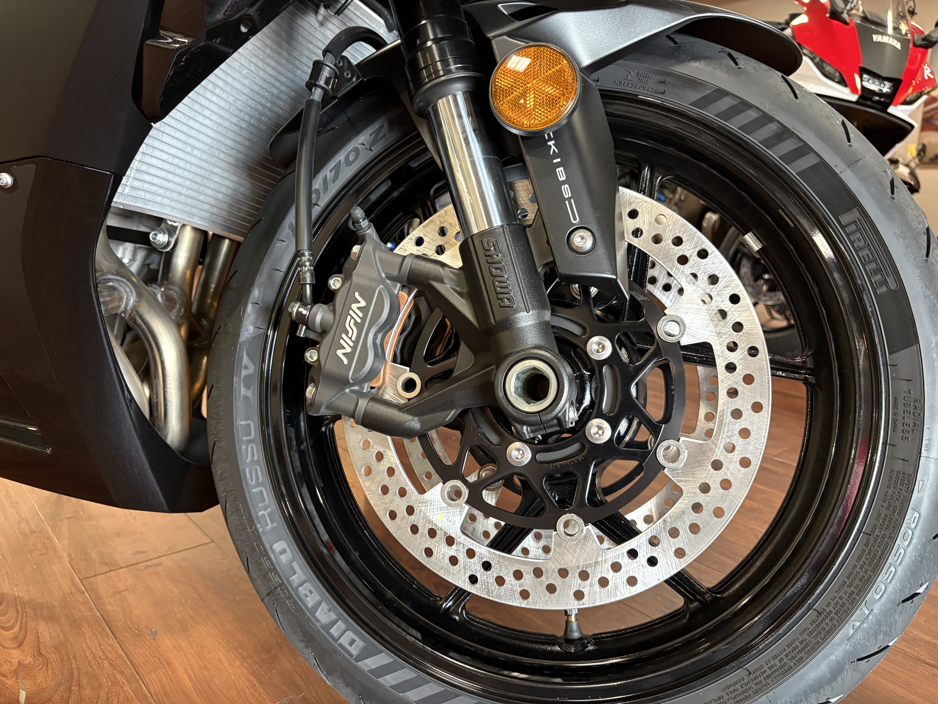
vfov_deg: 53.1
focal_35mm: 26
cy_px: 352
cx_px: 469
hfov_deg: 67.3
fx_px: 705
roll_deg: -1.2
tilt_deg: -11.6
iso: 400
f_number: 1.6
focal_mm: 5.96
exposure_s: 1/40
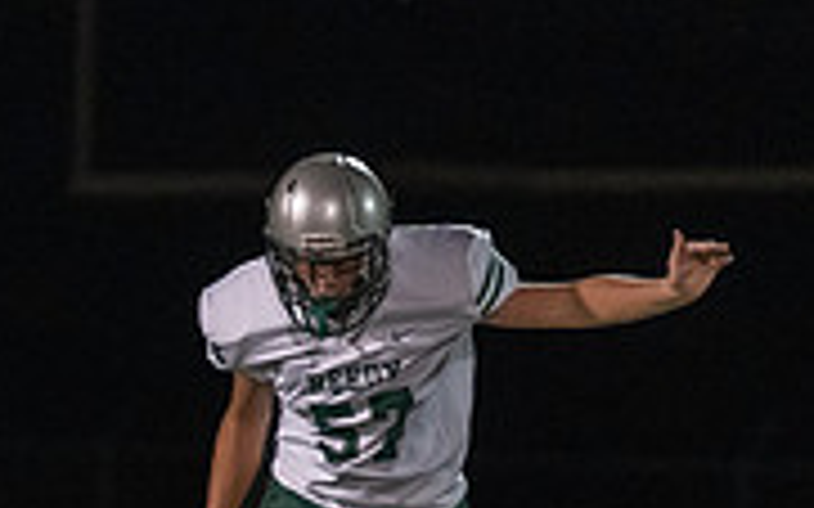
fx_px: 19760
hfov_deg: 2.4
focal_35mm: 891
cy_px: 523
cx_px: 326
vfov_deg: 1.5
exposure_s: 1/1000
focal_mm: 200
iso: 5000
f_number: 2.8
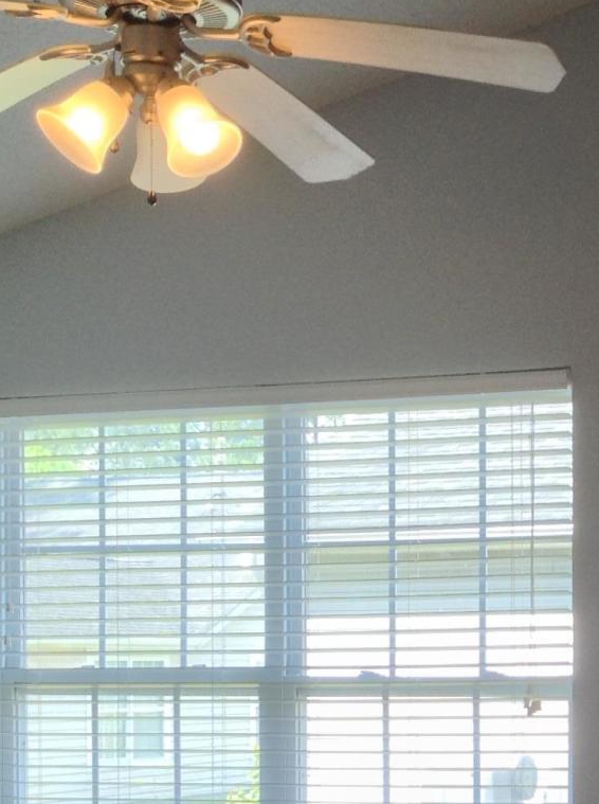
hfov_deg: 16.4
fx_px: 2015
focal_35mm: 87
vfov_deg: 22.1
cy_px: 697
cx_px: 679
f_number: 2.4
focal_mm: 3.3
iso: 32
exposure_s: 1/40
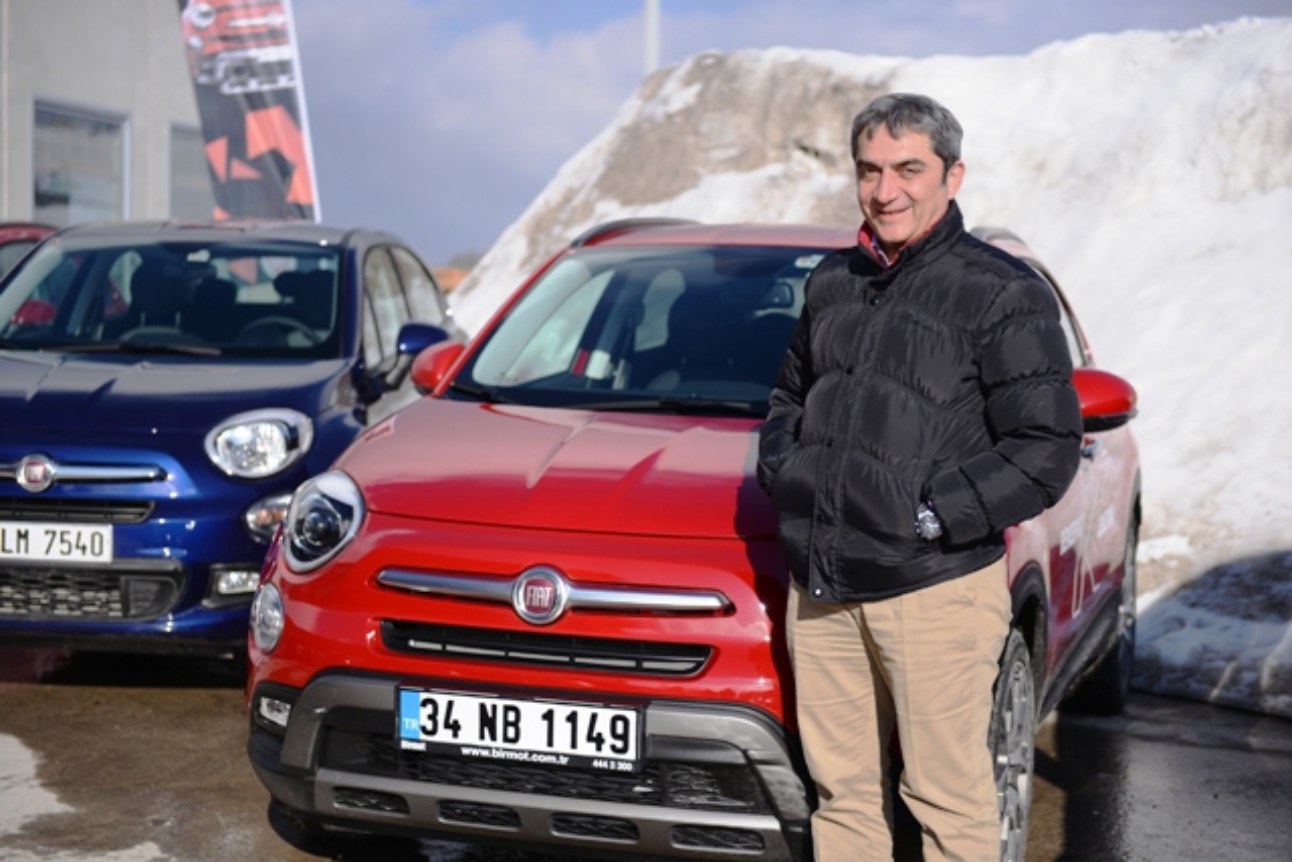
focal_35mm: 62
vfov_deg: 21.9
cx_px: 646
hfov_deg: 32.4
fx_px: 2225
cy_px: 431
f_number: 2.8
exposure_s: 1/2500
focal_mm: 62
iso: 100
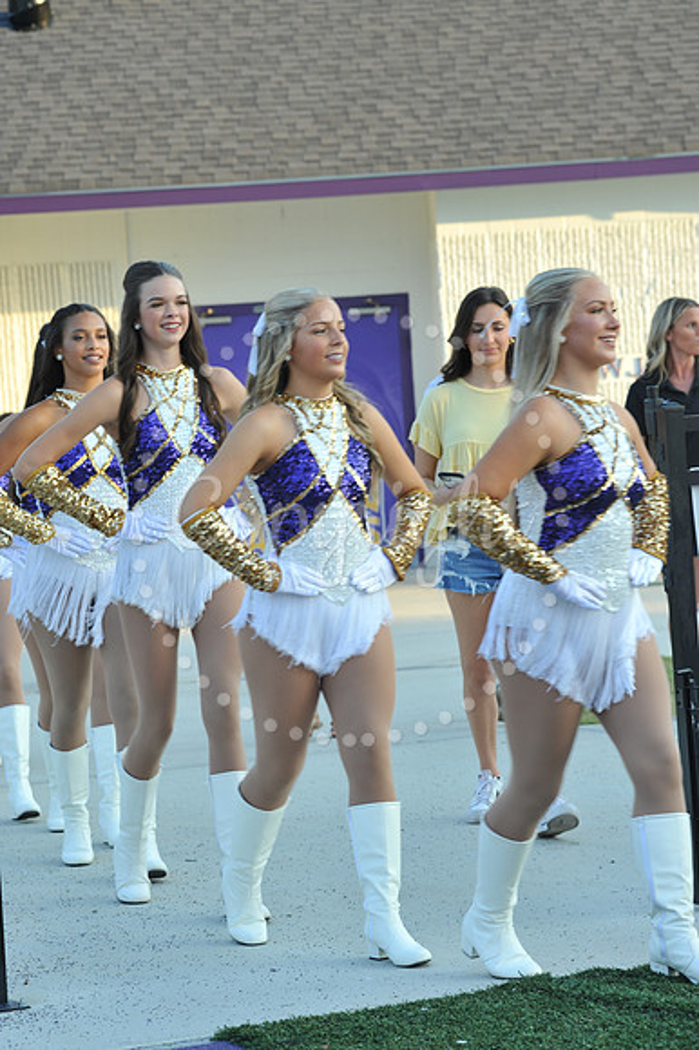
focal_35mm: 120
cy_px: 525
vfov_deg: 17.1
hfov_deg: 11.4
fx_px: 3499
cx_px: 350
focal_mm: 120
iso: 400
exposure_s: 1/125
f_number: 8
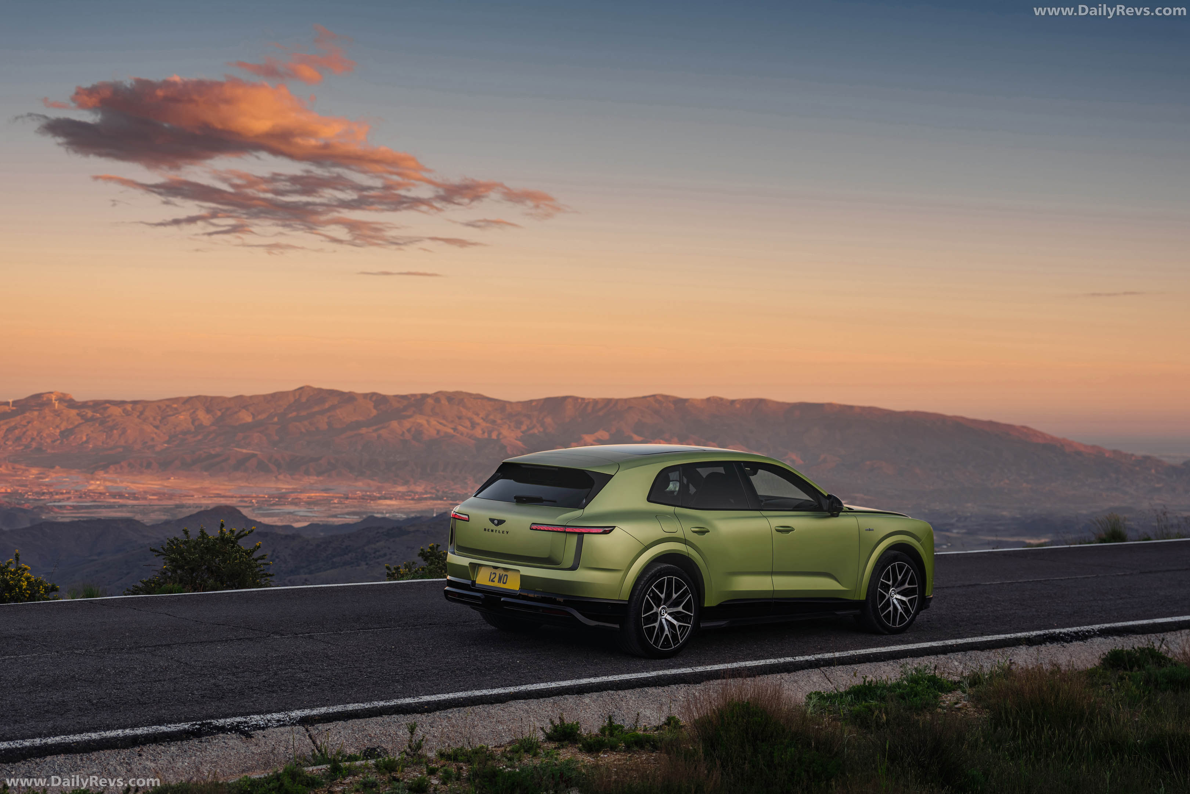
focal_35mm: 48
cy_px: 397
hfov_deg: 41.1
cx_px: 595
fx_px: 1587
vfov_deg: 28.1
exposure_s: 1/200
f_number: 2.8
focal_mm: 48
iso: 100
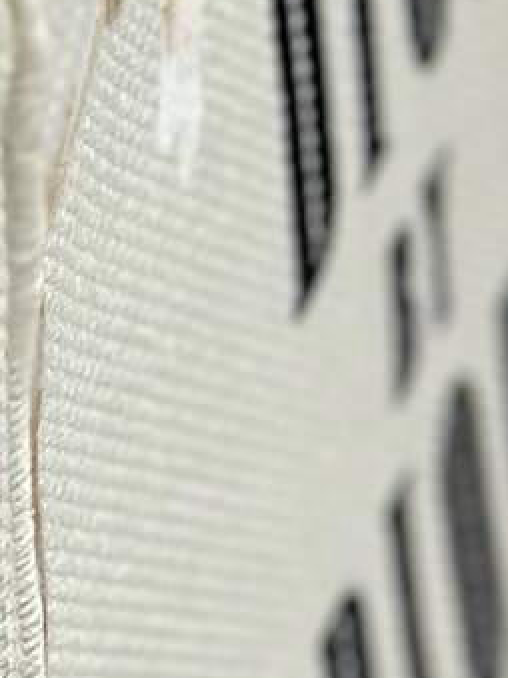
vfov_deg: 6.8
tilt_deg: -40.0
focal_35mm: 290
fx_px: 5678
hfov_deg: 5.1
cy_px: 516
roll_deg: -2.1
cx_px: -352
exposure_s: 1/435
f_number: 1.78
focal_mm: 6.86
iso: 80
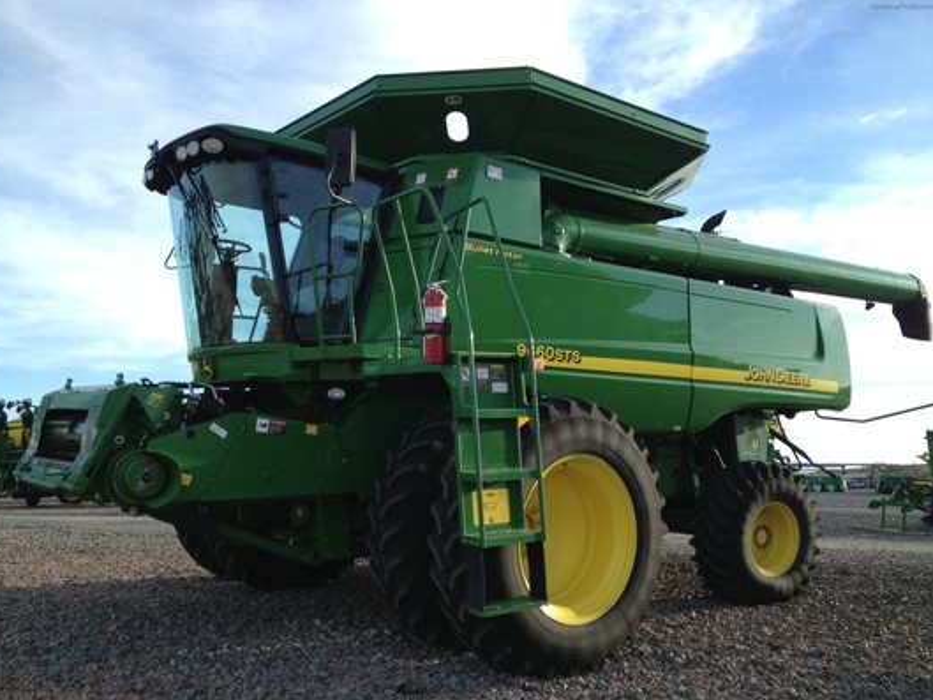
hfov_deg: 51.3
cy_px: 358
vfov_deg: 39.7
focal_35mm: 36
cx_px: 455
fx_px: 971
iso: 50
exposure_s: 1/690
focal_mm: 4.28
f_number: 2.4
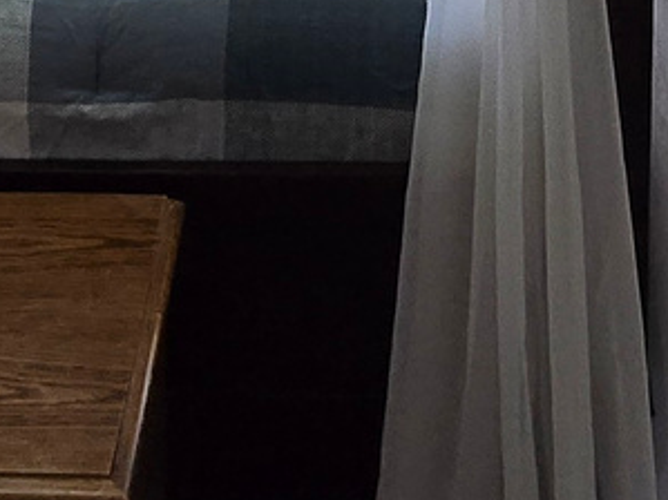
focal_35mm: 89
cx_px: 311
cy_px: -656
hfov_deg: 22.0
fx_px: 1717
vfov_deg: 13.0
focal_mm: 1.7
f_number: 2.2
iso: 80
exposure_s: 1/60
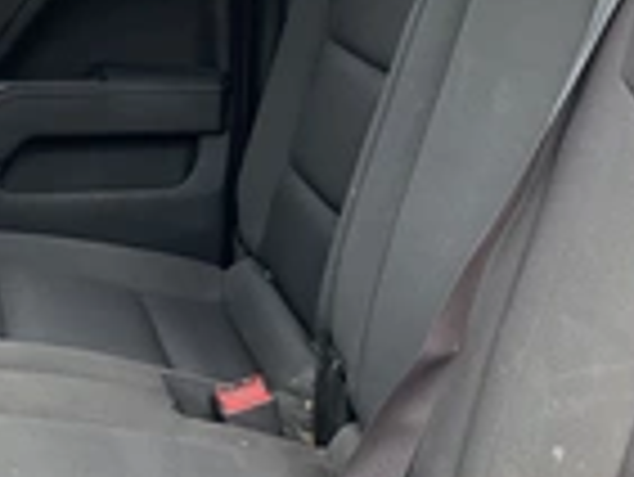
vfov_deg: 17.9
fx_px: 1503
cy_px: 104
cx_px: 486
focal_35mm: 82
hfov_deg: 23.5
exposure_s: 1/122
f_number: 1.8
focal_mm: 3
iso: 40
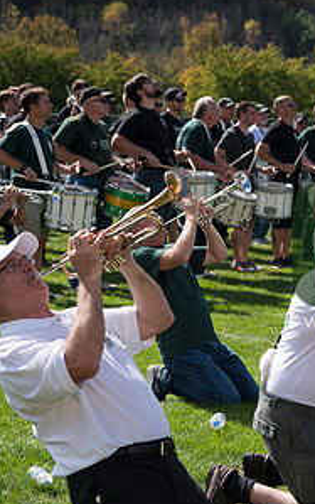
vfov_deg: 20.2
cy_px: 262
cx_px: 419
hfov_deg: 12.3
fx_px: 1414
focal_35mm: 103
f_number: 4.5
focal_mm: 52
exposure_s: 1/1600
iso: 250
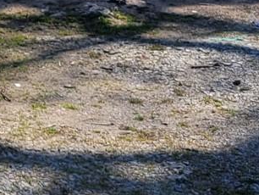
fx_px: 1303
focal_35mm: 174
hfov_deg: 10.1
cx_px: -333
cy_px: -103
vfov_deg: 8.3
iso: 40
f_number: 1.8
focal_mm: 5.4
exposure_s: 1/1593
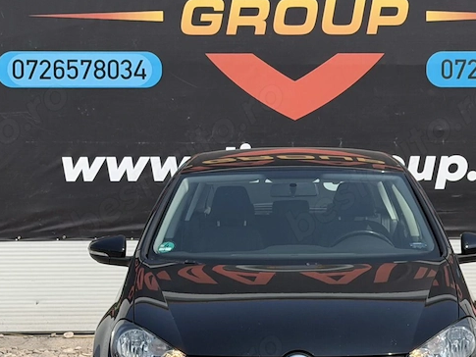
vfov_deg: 14.9
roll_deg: +0.6
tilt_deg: -1.7
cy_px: 181
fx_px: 1362
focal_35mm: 99
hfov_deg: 19.8
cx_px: 303
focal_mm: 6.76
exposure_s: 1/6024
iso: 80
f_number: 1.78
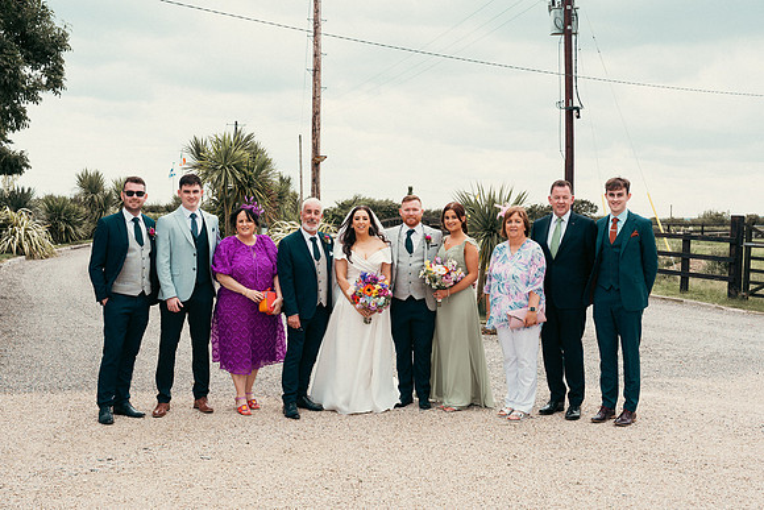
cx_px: 382
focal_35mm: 45
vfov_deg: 29.9
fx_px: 955
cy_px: 255
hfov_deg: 43.6
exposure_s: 1/160
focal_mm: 45
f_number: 6.3
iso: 125
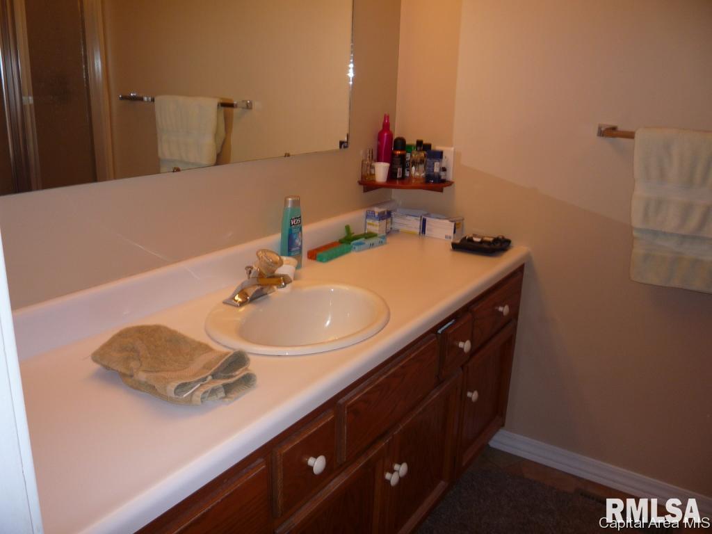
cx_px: 356
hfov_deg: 60.0
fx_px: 617
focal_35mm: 30
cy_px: 267
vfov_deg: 46.8
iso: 100
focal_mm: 5.2
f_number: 3.3
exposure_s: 1/30
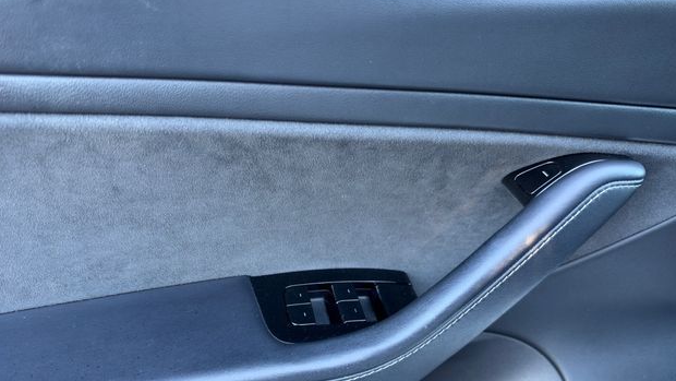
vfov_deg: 42.5
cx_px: 329
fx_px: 484
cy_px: 241
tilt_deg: -34.6
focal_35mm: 27
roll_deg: +3.4
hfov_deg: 69.8
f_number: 1.48
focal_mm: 6.93
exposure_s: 1/123
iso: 200
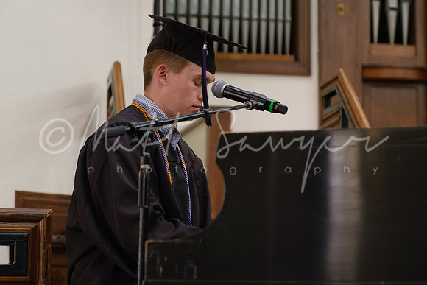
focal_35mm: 96
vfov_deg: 14.2
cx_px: 197
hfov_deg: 21.1
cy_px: 160
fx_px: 1144
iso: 1600
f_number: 2.8
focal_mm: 55
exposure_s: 1/60
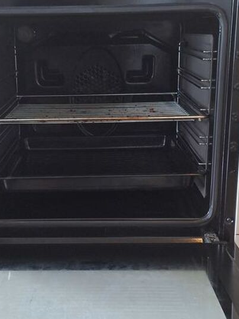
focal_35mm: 57
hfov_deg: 25.6
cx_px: 88
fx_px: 524
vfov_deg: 33.7
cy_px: 176
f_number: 1.8
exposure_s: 1/50
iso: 80
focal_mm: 5.54
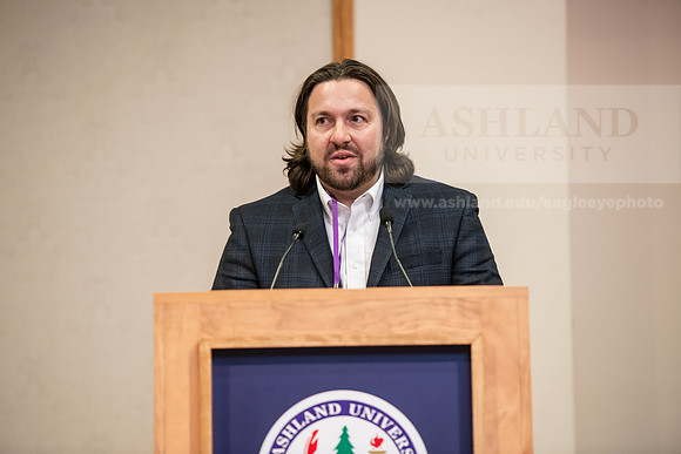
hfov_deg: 12.4
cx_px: 340
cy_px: 227
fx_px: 3122
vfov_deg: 8.3
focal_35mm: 165
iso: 1600
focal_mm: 165
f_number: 3.2
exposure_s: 1/200
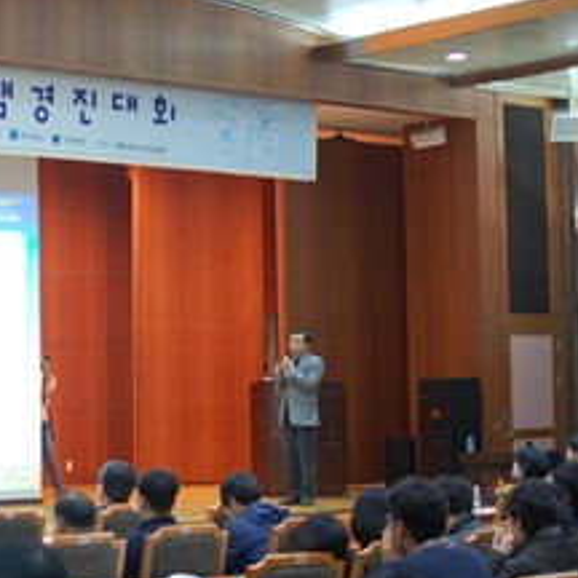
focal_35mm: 93
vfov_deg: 18.7
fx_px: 1755
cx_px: -19
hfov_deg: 18.2
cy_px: 328
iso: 400
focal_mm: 35
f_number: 1.8
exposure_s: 1/50
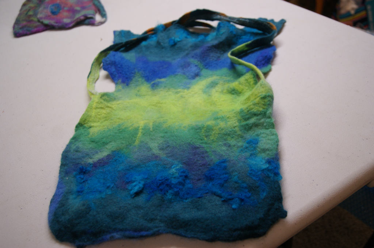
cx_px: 187
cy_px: 124
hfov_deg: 53.2
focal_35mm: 36
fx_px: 374
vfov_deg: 36.8
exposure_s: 1/40
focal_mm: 24
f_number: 4
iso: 400
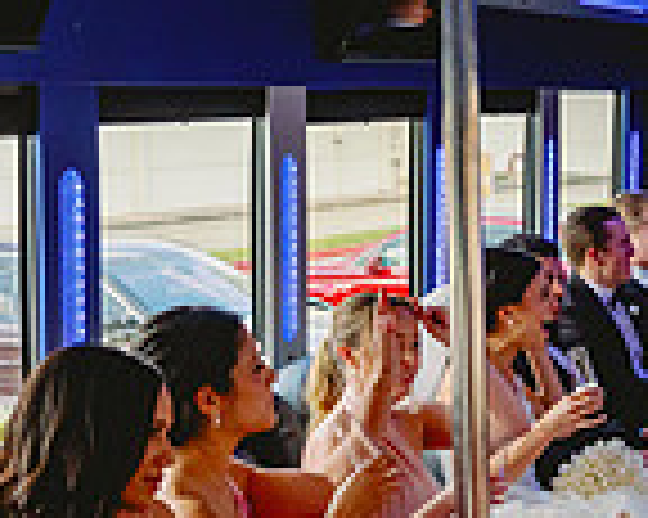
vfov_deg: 16.8
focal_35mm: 91
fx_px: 1744
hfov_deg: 20.1
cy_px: 354
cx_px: 711
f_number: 3.5
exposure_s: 1/250
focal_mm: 24
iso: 640
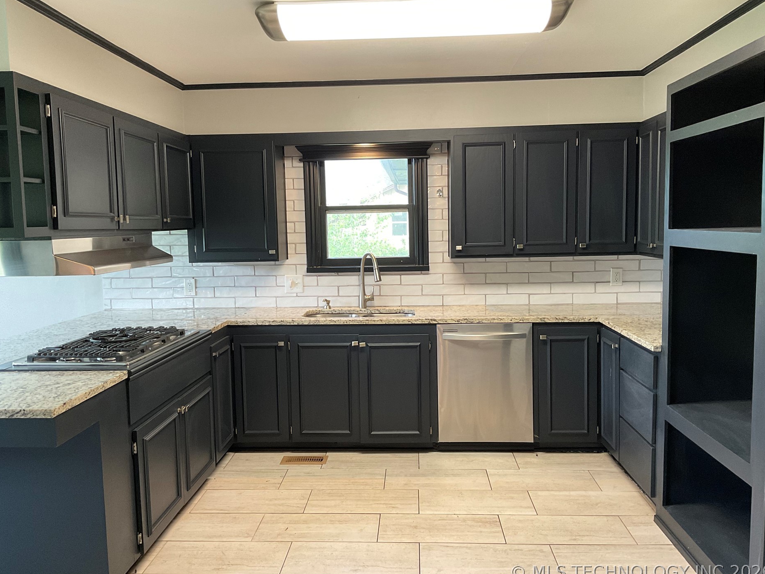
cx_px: 381
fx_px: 663
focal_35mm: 30
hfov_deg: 60.0
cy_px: 289
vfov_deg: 46.8
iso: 80
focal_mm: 3
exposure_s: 1/60
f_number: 1.8
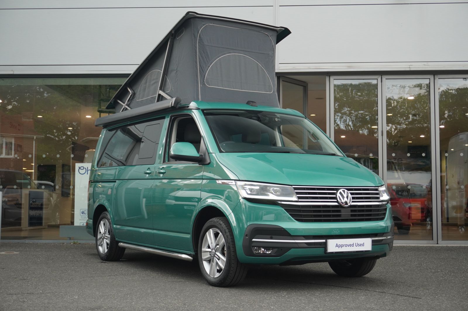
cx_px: 234
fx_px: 643
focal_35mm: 50
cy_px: 156
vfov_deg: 27.2
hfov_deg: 40.0
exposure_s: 1/160
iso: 640
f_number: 5
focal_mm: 33
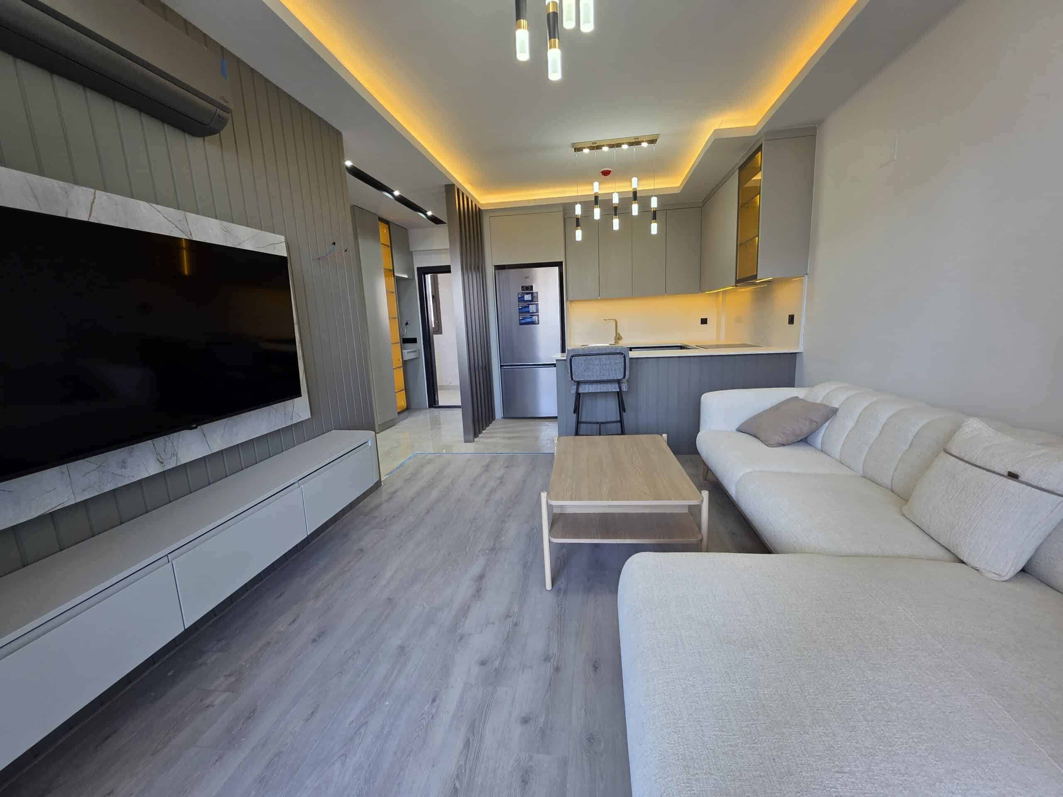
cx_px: 532
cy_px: 398
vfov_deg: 89.9
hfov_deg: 106.2
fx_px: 399
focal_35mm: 13
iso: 100
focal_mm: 2.2
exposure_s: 1/100
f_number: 1.9
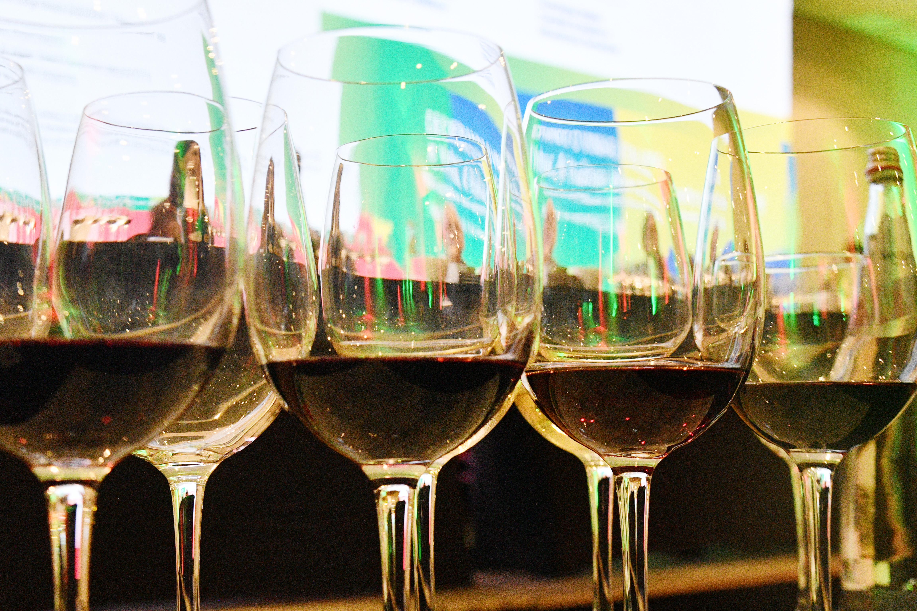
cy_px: 393
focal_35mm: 63
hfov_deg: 31.7
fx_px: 1605
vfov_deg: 21.5
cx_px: 342
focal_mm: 35
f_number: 6.3
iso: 3200
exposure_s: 1/100
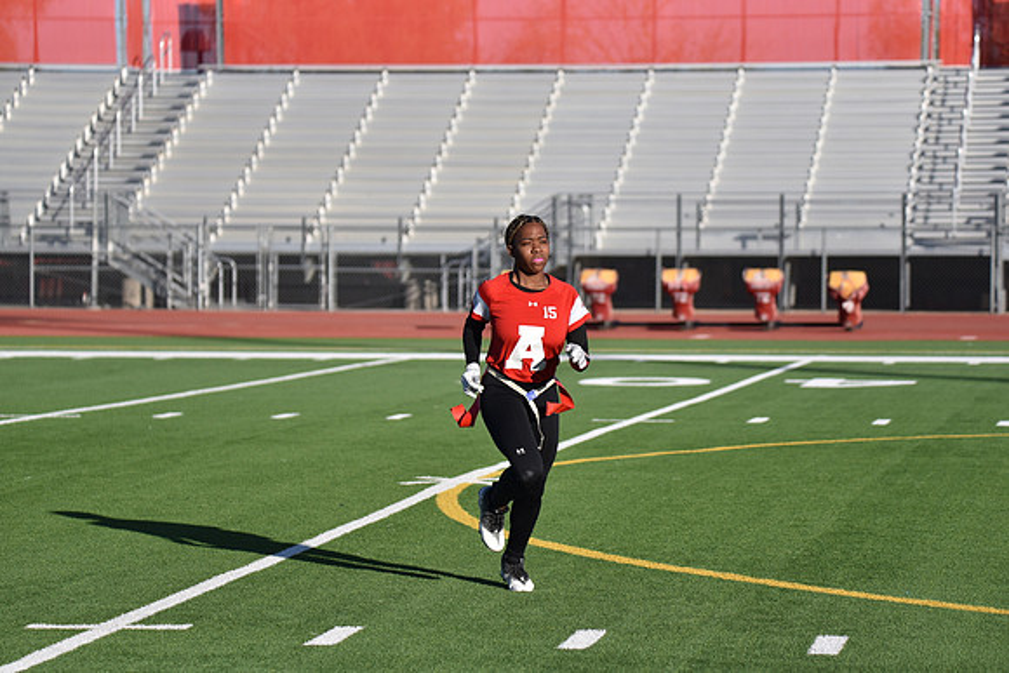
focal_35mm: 150
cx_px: 504
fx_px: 4205
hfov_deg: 13.7
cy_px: 336
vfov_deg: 9.2
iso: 400
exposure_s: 1/4000
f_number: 5
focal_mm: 150
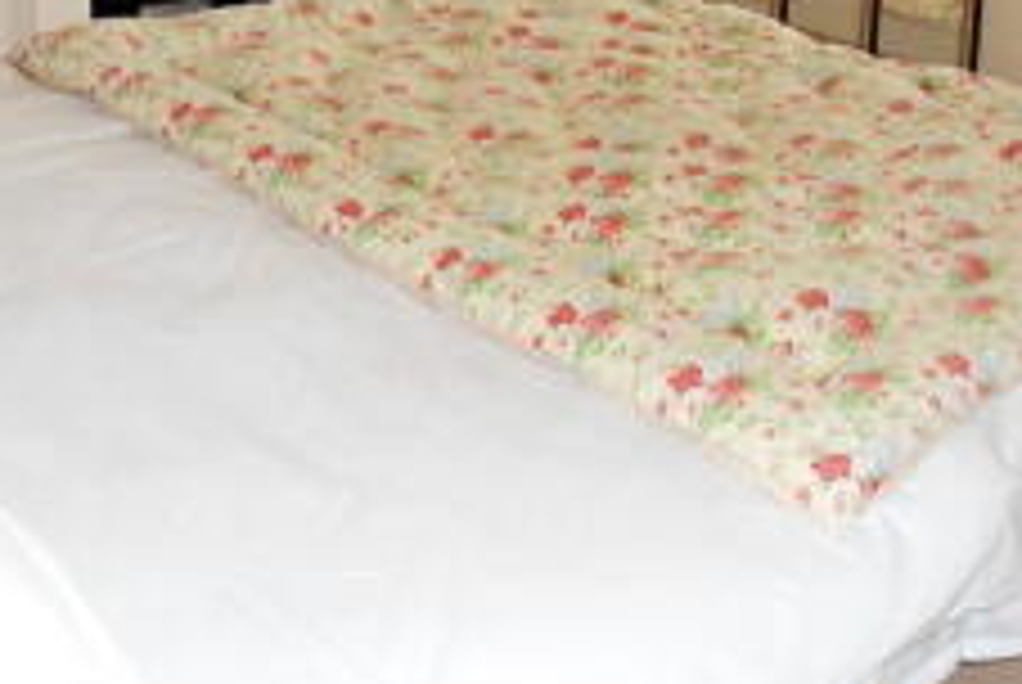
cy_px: -101
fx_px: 1819
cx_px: 718
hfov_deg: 31.0
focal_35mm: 64
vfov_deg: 20.2
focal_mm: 4.2
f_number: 3.3
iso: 200
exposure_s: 1/30
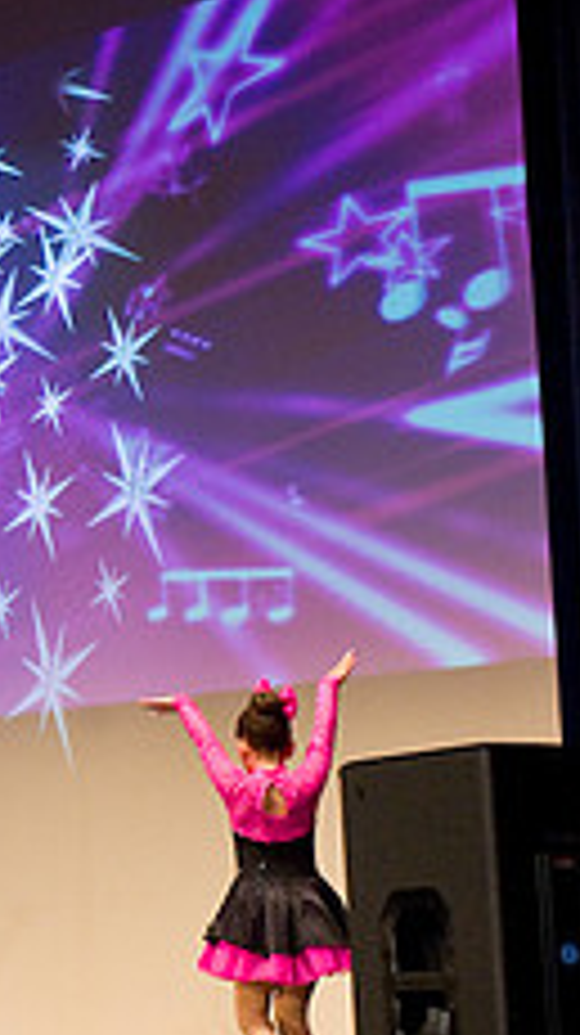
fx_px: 3480
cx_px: -616
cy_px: 464
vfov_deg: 16.9
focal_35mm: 127
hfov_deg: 8.9
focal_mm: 48
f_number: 4
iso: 1600
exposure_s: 1/160
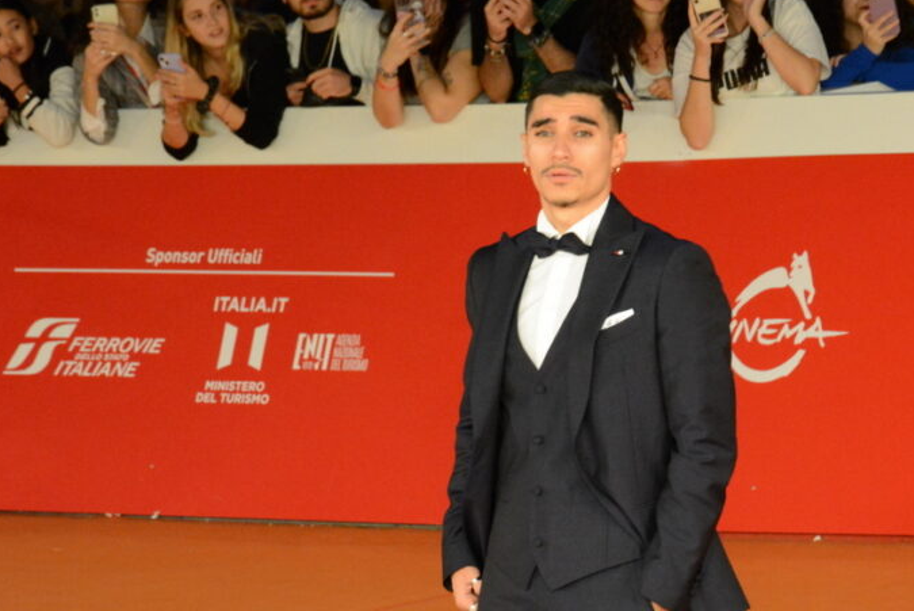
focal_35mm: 239
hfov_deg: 8.6
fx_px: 6065
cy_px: 402
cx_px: 577
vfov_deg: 5.8
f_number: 8
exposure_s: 1/125
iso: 4000
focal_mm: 105
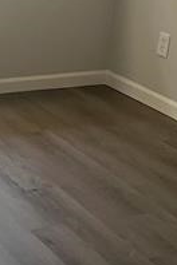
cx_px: -87
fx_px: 774
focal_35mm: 105
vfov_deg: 19.4
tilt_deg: -19.3
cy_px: 102
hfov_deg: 12.4
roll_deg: -2.2
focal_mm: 5.7
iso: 80
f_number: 1.5
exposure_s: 1/60
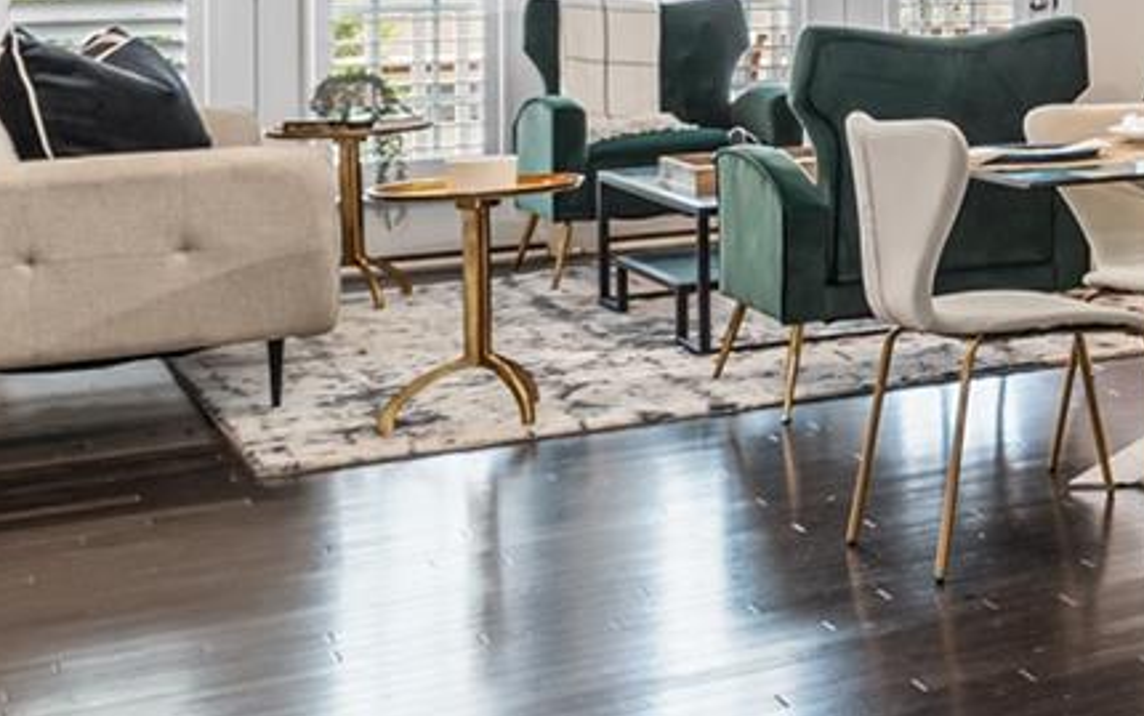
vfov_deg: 18.4
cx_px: 2370
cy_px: -85
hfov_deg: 18.1
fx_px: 2121
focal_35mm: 68
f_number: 6.3
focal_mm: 14
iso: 320
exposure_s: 1/60
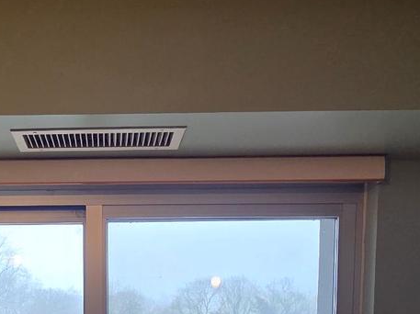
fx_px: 497
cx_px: 105
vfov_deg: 29.6
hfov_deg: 44.3
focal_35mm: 41
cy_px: 387
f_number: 2.2
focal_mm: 2.2
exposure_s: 1/60
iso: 160
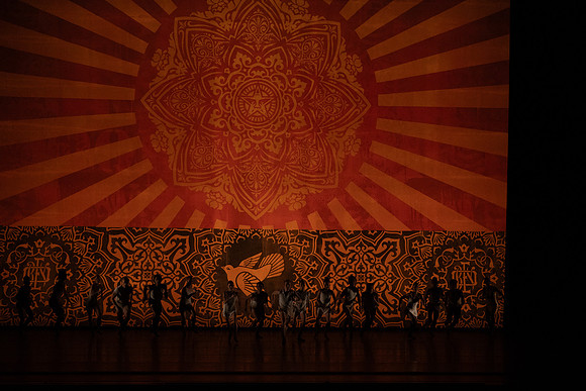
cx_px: 293
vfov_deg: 13.7
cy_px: 196
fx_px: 1628
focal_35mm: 100
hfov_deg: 20.4
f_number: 6.3
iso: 6400
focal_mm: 100
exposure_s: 1/400
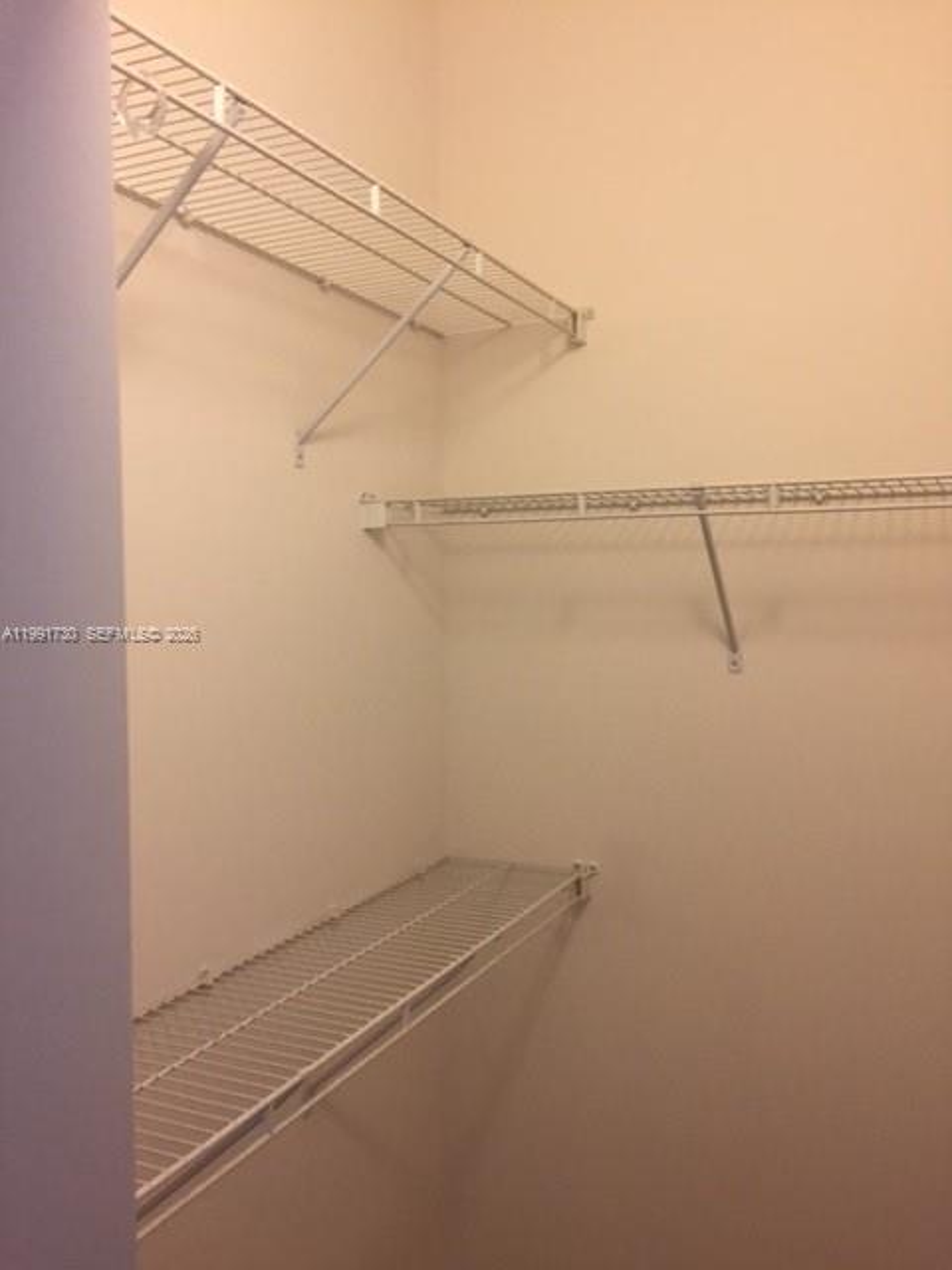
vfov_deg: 61.7
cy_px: 635
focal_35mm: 29
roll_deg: +1.2
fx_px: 1063
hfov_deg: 48.2
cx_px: 476
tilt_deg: -2.7
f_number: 2.2
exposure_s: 1/30
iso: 50
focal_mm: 4.15
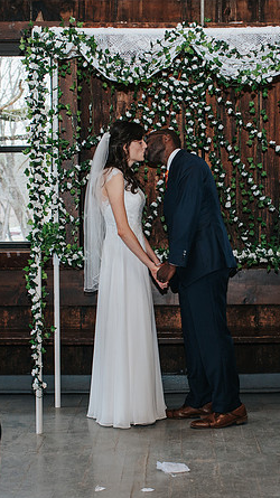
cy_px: 289
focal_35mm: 71
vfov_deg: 29.7
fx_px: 938
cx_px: 187
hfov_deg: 16.9
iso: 1000
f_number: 3.2
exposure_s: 1/200
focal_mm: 35
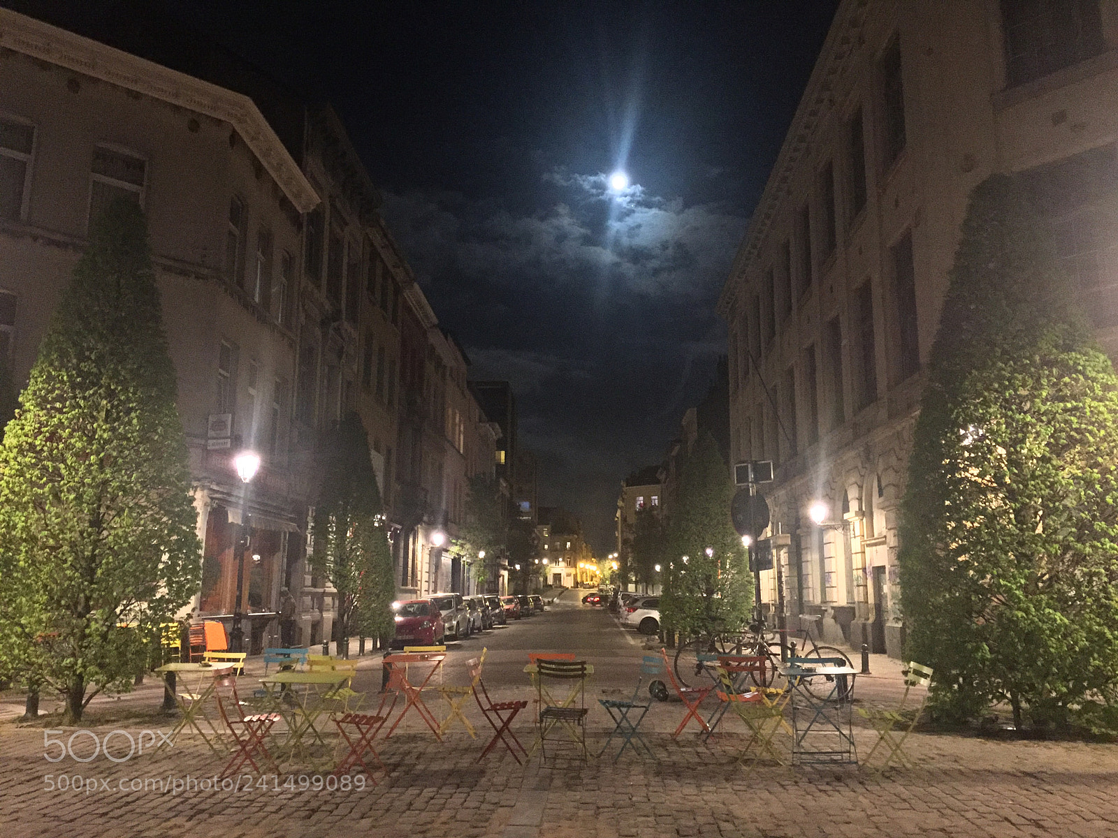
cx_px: 559
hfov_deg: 61.7
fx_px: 937
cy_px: 419
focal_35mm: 29
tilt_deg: +11.4
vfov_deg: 48.2
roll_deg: -0.2
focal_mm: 4.15
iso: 640
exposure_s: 1/17
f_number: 2.2
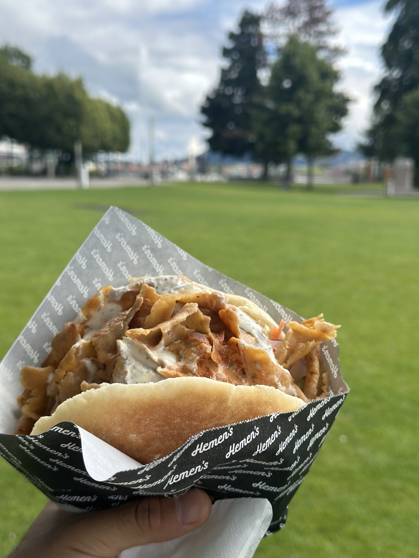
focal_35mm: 48
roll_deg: -0.6
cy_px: 279
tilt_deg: -7.4
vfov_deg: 39.7
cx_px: 210
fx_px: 775
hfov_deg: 30.3
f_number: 1.78
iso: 100
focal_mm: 6.86
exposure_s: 1/3472
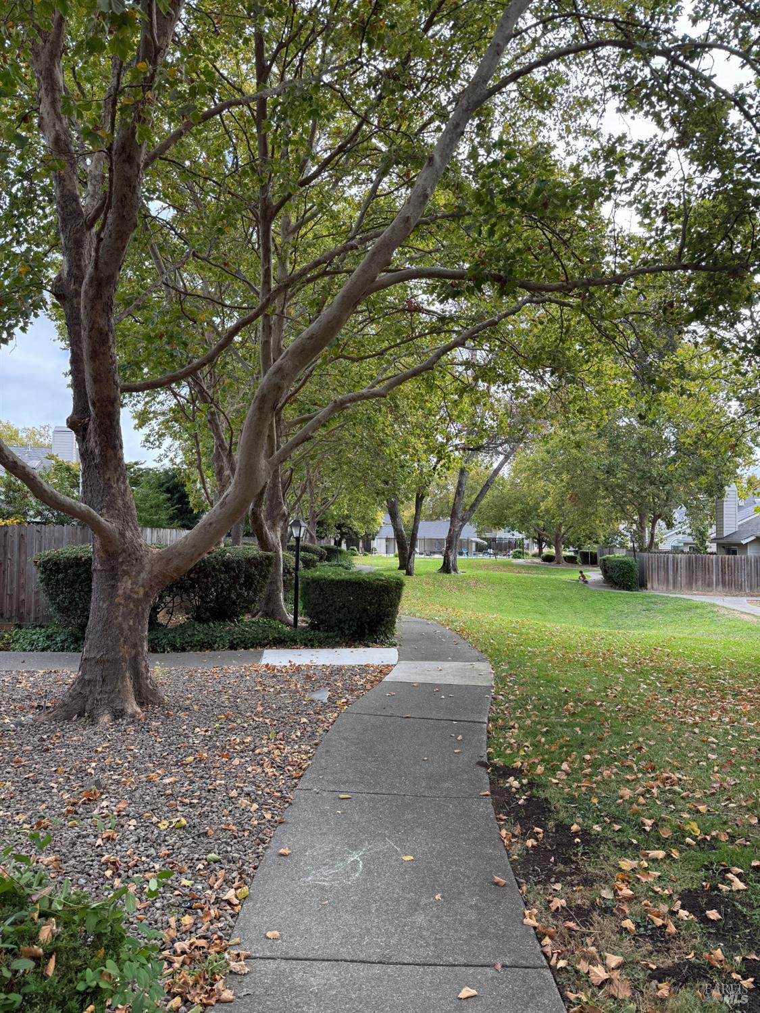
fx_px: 702
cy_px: 506
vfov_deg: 71.6
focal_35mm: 24
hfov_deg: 56.8
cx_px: 380
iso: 100
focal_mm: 6.76
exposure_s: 1/858
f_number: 1.78
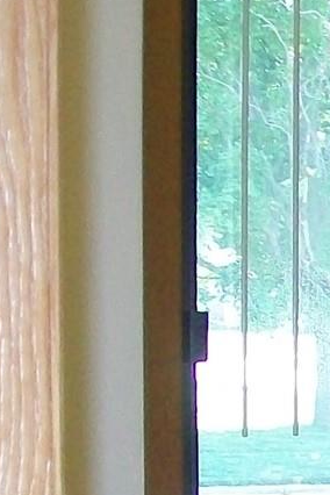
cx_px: 1046
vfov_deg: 11.2
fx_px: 2475
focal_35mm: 180
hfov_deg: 6.8
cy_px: 587
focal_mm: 6
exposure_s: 1/60
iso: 160
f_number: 2.7
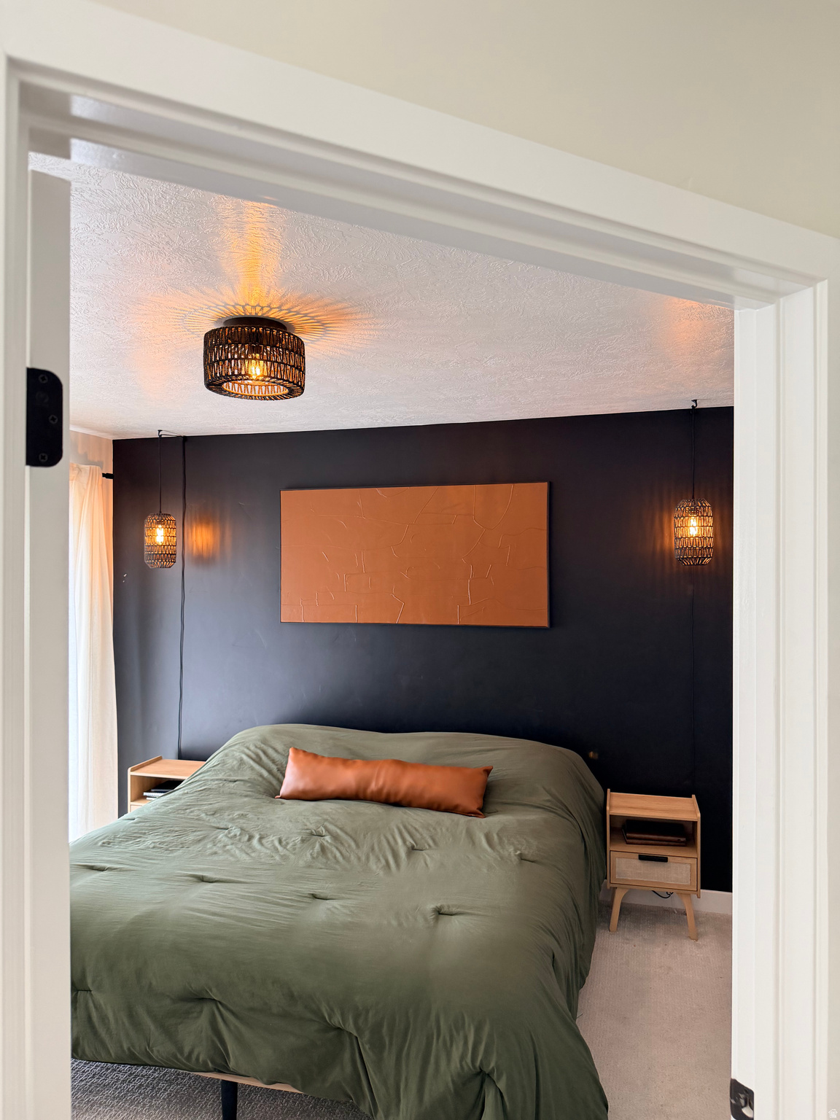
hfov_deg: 56.8
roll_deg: +0.1
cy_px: 560
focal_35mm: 24
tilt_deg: +0.6
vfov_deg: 71.6
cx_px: 420
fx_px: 777
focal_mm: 6.76
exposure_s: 1/60
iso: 200
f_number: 1.78
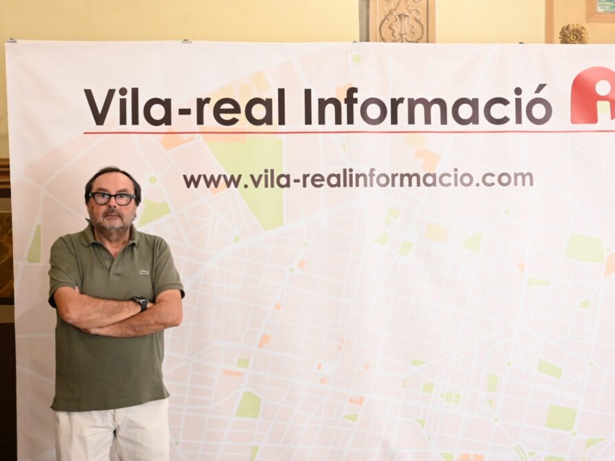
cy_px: 231
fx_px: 604
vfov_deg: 41.8
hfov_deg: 53.9
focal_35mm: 34
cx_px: 330
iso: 6400
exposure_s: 1/250
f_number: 4
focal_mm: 31
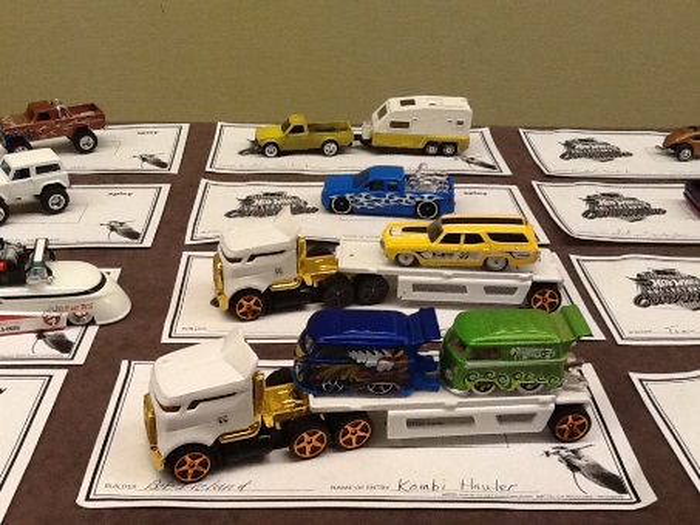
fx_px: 890
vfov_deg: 32.9
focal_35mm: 44
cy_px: 262
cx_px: 350
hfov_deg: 42.9
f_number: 2.4
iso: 125
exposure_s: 1/30
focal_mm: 2.03
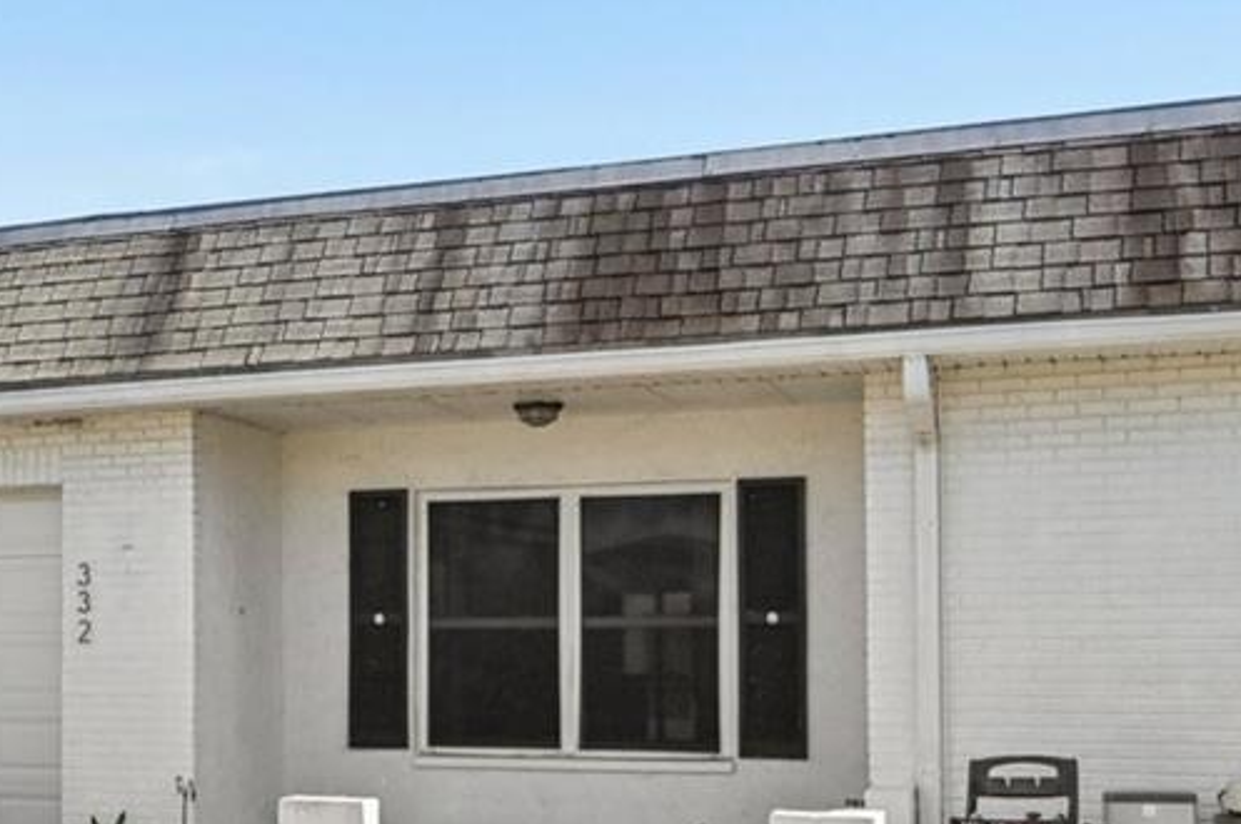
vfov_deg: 23.2
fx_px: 1997
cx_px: 102
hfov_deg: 32.6
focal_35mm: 58
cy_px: 523
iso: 400
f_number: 8
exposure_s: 1/1600
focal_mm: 18
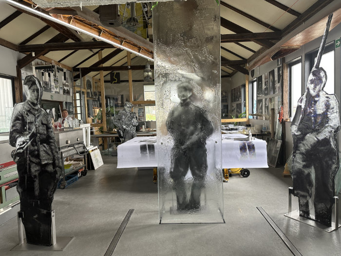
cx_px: 170
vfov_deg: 56.8
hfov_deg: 71.6
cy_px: 128
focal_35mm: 24
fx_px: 236
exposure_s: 1/121
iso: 160
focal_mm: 6.9
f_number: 1.8
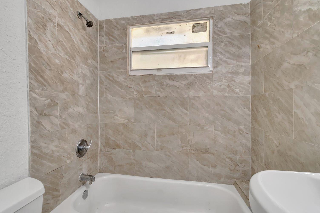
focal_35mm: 16
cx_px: 153
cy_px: 111
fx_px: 142
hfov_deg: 96.7
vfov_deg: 73.7
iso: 1000
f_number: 8
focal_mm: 10
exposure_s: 1/25
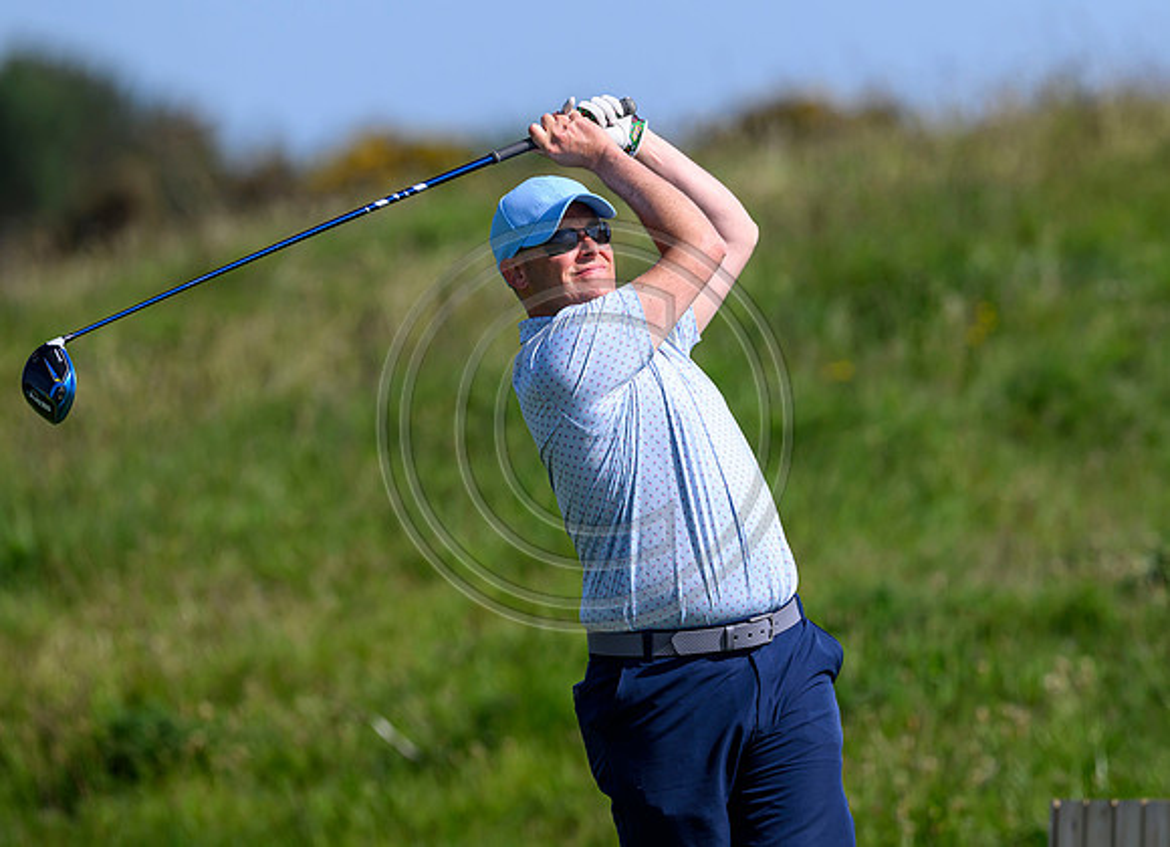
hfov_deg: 3.8
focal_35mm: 526
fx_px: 17549
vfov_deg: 2.8
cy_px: 321
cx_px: 790
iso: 500
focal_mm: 400
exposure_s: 1/4000
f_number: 4.5
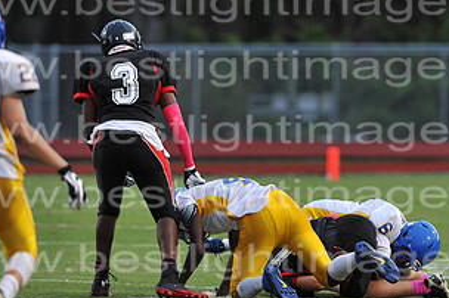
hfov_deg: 3.6
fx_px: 7139
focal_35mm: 573
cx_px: 272
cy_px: 165
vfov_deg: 2.4
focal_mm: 300
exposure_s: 1/500
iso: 2500
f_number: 4
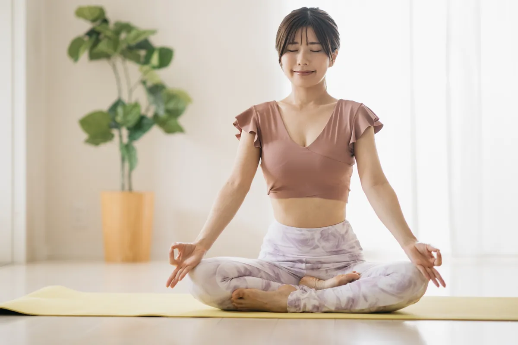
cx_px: 259
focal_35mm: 85
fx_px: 1223
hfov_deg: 23.9
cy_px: 172
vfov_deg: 16.1
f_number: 1.8
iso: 400
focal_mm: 85
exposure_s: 1/200
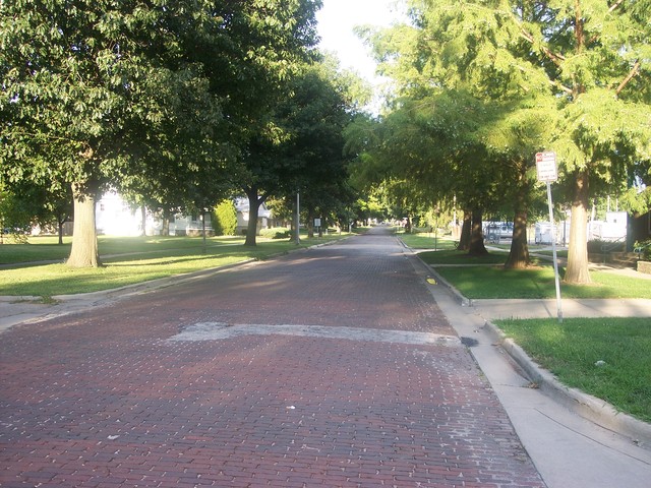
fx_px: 733
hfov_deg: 47.9
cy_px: 244
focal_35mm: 39
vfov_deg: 36.8
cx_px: 326
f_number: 3.4
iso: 100
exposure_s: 1/125
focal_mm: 8
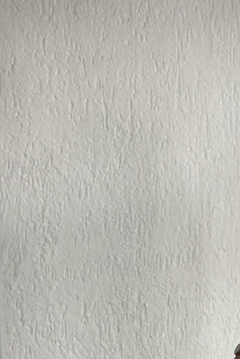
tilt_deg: -21.9
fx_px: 1320
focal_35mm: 132
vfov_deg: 15.4
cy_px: 310
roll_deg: -0.3
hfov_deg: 10.1
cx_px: 356
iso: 80
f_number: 1.78
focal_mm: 6.86
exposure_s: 1/121
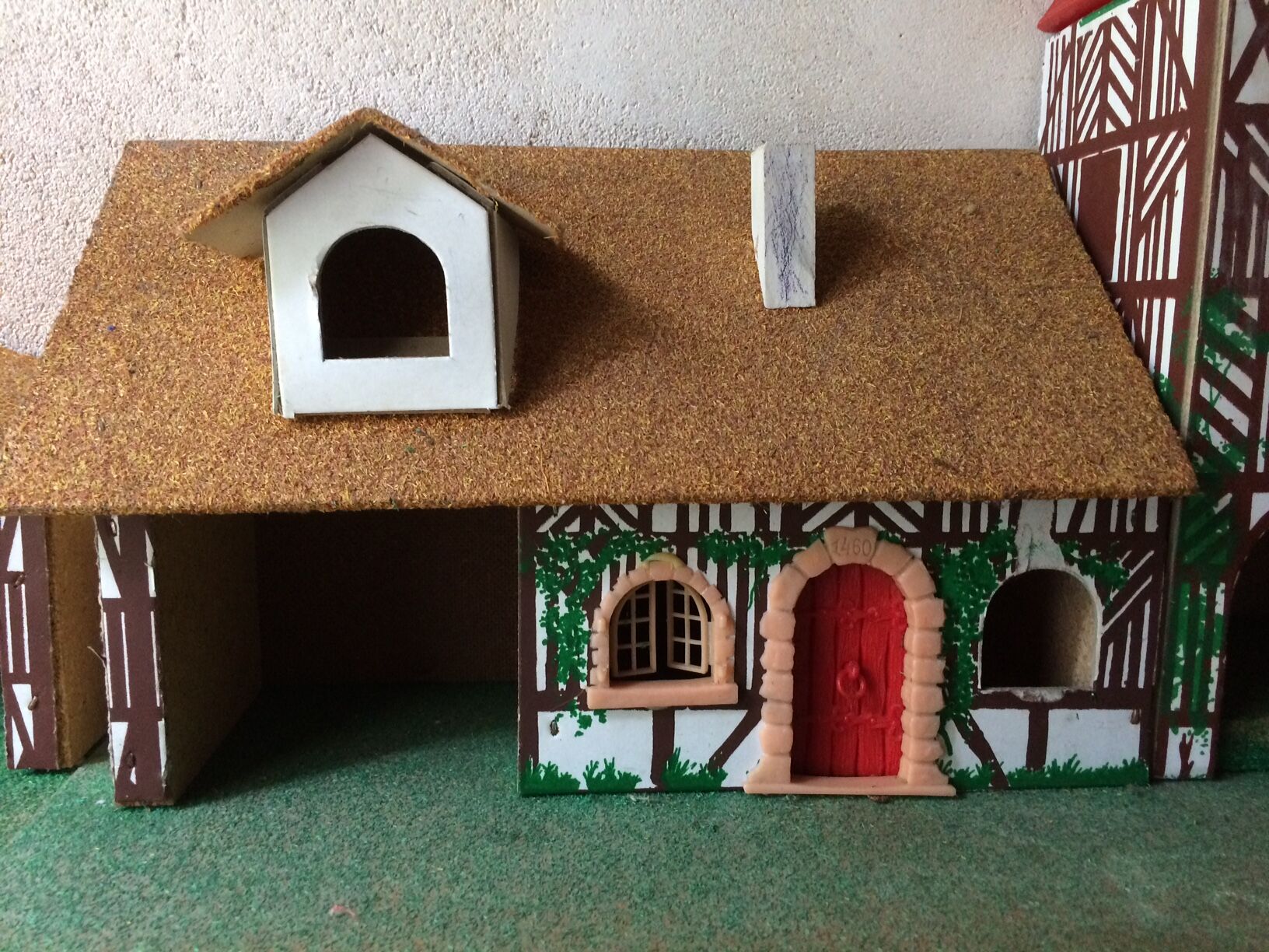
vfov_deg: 48.2
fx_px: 1063
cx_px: 634
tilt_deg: -11.2
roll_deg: -0.7
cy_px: 476
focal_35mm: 29
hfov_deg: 61.7
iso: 250
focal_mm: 4.15
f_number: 2.2
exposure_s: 1/33
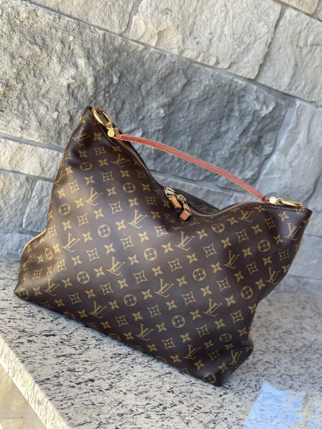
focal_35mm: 64
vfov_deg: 30.3
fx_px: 794
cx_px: 161
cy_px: 214
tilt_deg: -13.1
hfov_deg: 22.9
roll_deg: -22.5
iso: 40
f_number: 2.2
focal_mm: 7.5
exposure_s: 1/121
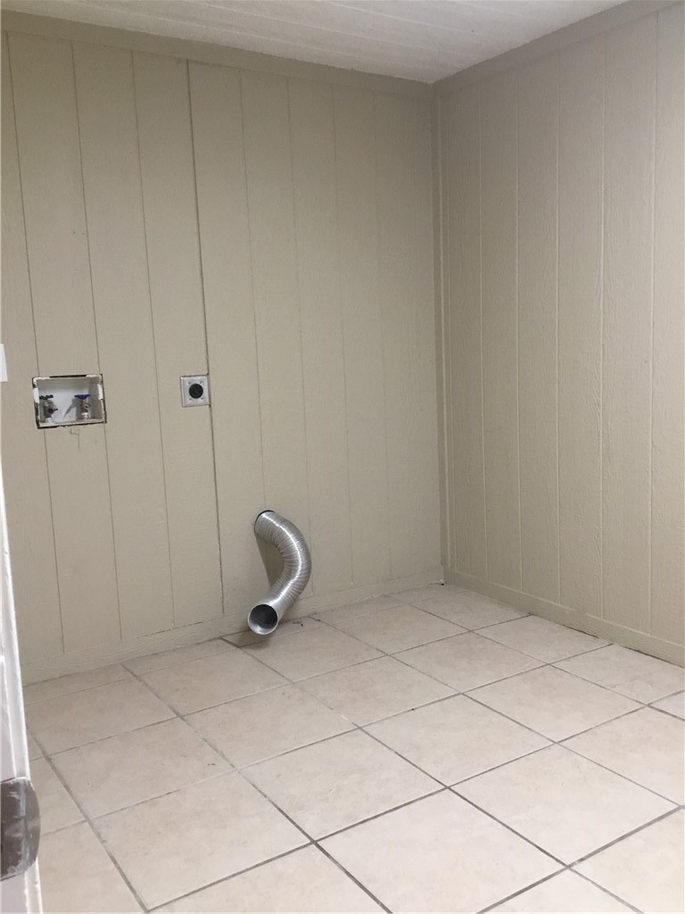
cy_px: 457
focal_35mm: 31
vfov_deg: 58.4
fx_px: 818
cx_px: 342
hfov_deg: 45.4
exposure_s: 1/30
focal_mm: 3.3
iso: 100
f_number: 2.4
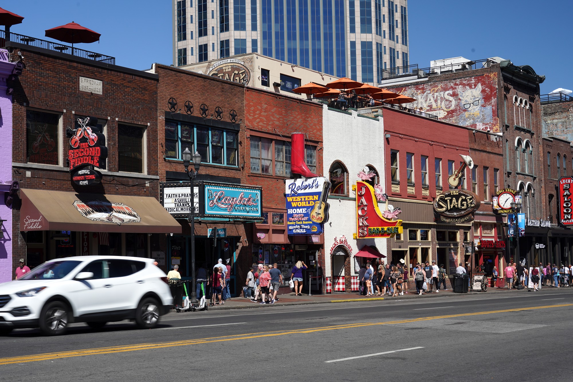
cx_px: 286
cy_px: 191
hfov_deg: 33.4
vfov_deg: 22.6
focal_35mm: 60
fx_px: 955
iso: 200
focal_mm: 60
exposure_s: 1/100
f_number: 13
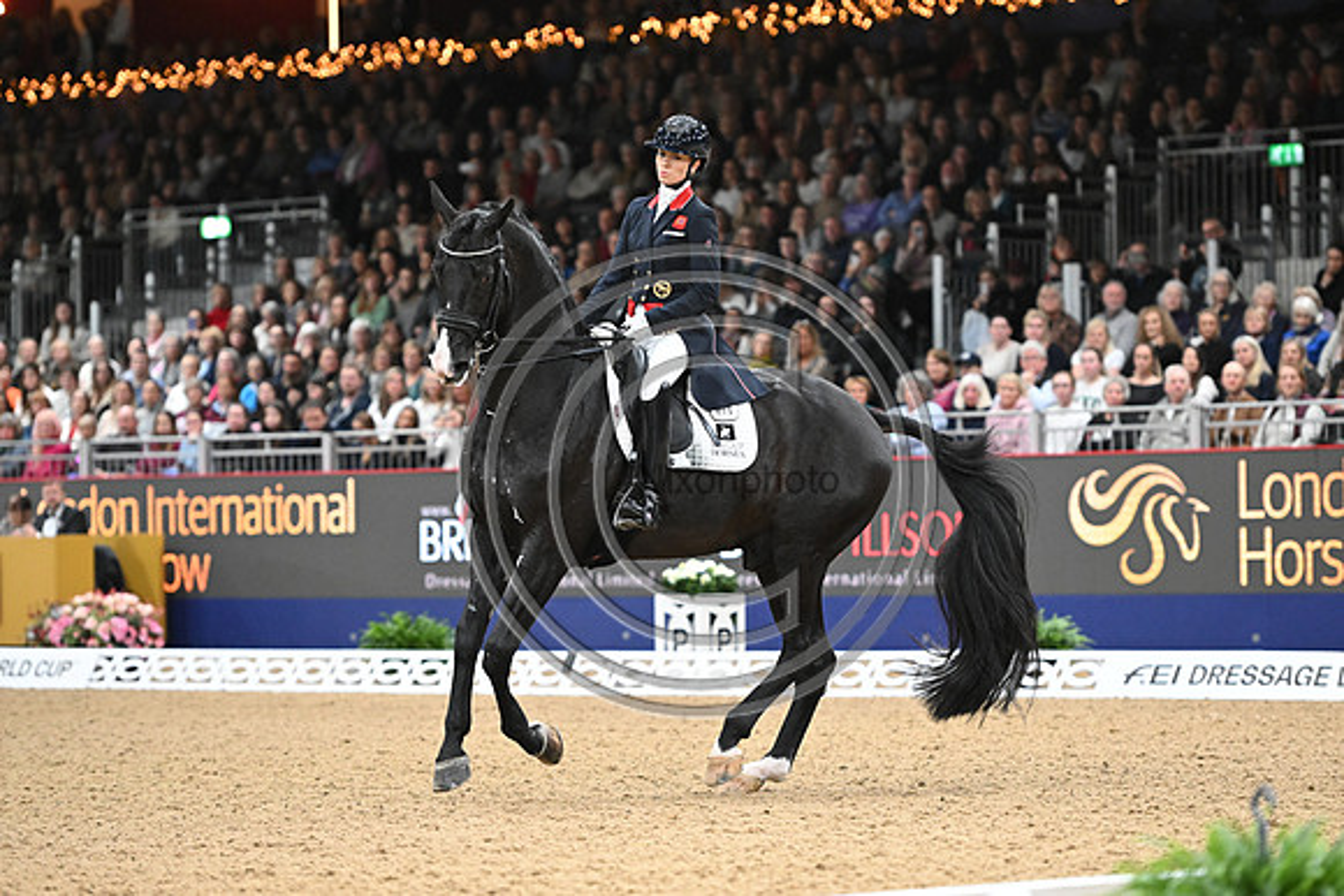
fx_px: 5788
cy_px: 448
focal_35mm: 155
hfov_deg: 13.2
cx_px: 672
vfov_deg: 8.9
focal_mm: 155
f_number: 3.5
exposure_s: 1/800
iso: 6400
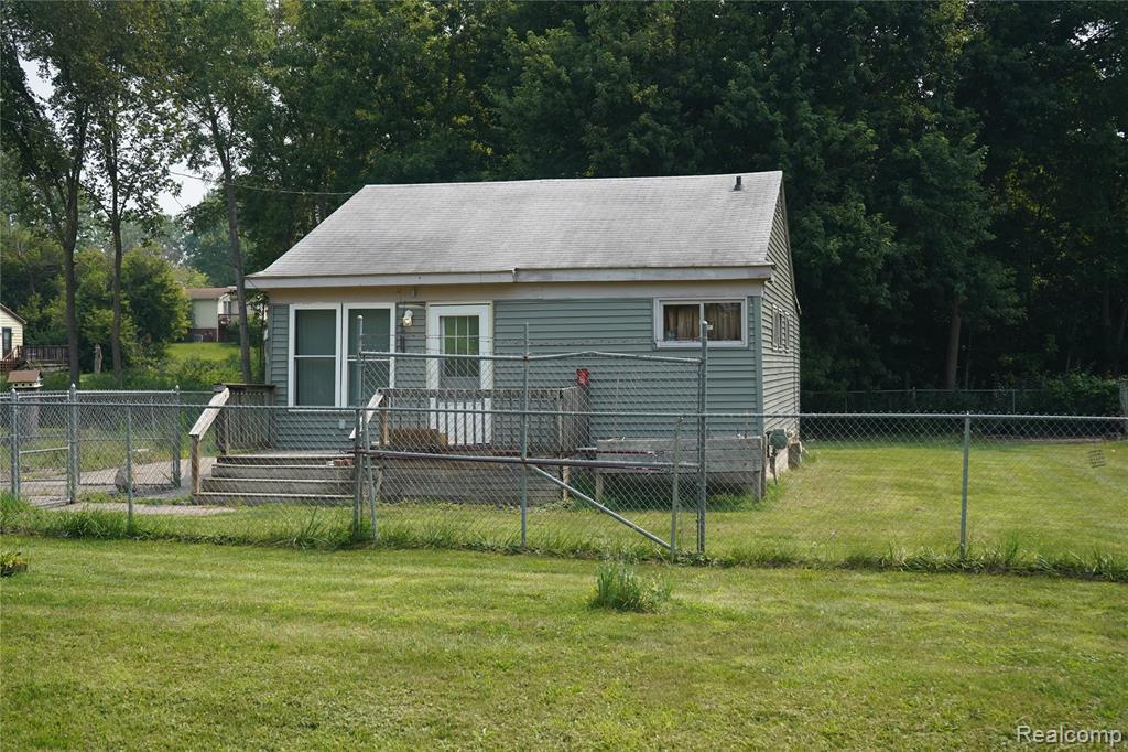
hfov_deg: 46.4
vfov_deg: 31.9
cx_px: 564
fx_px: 1316
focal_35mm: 42
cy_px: 376
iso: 1000
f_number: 6.3
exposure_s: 1/2500
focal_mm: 42
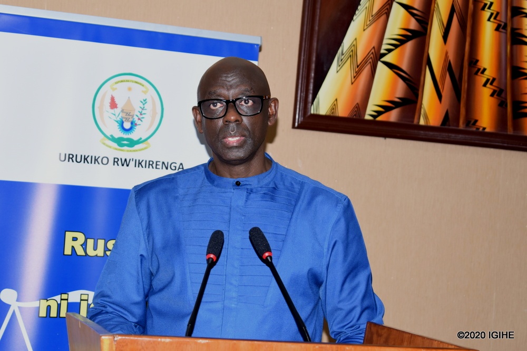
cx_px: 264
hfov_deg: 24.6
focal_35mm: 82
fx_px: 1208
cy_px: 176
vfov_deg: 16.6
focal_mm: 55
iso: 1000
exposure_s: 1/60
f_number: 5.6
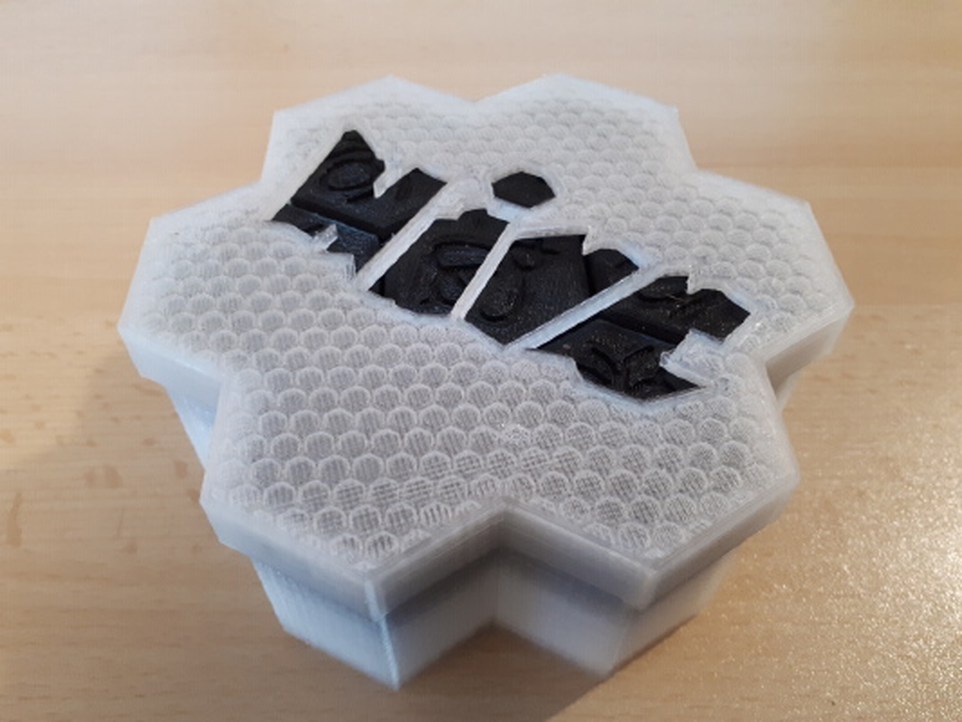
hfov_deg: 65.3
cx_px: 481
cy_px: 361
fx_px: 751
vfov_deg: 51.4
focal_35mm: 27
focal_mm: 3.6
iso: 250
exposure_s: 1/17
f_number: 1.9
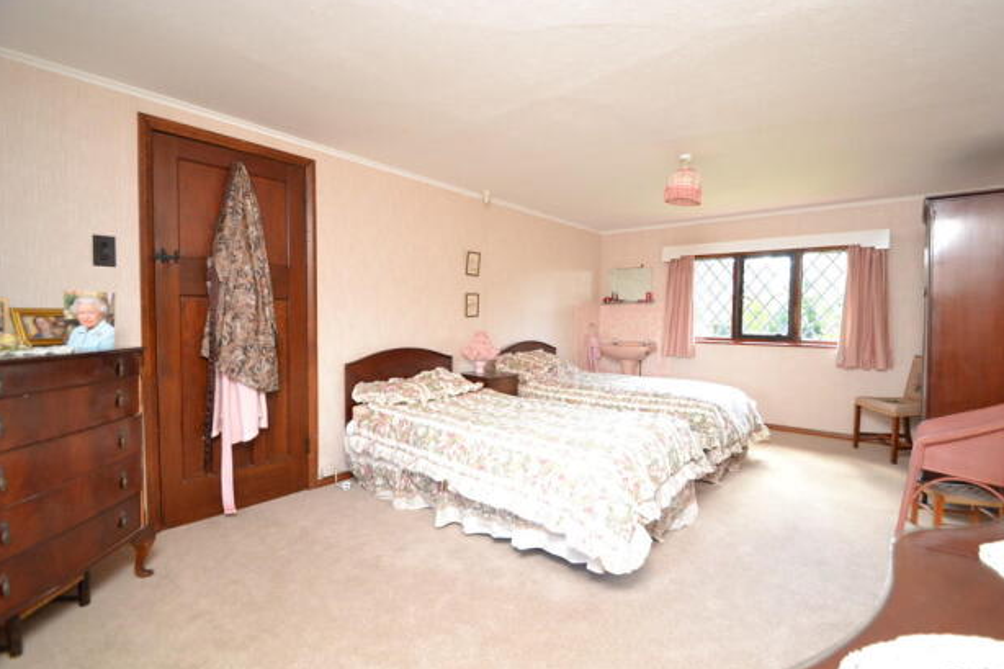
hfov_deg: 96.7
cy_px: 325
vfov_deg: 73.7
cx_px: 519
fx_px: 446
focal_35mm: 16
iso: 720
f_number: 3.5
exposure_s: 1/60
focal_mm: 10
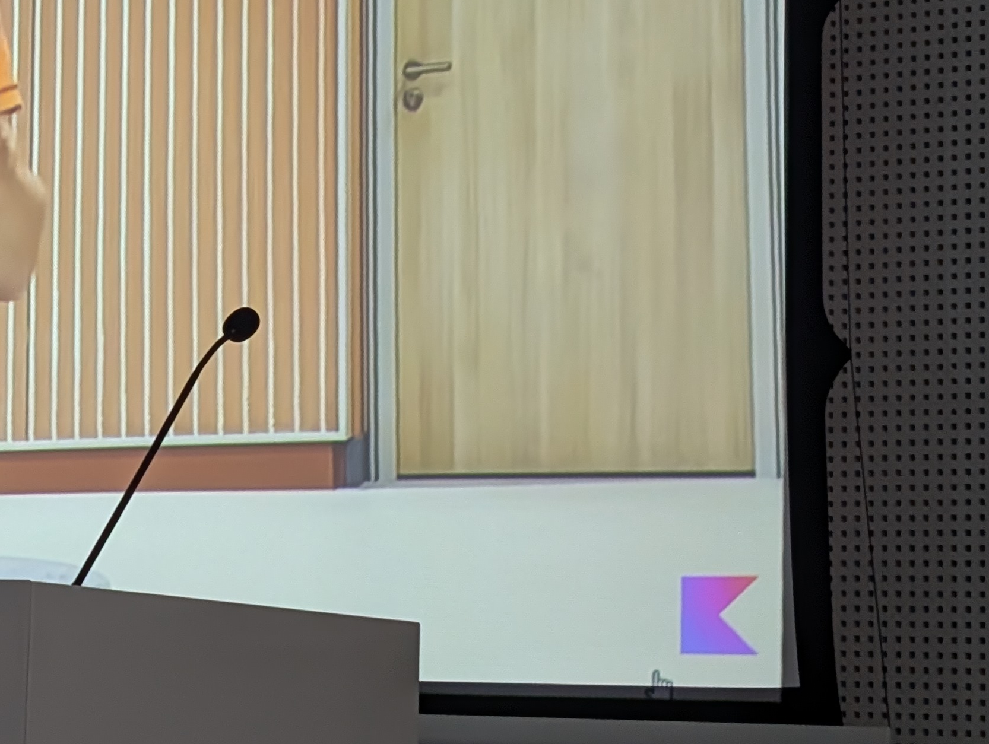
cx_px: -34
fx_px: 3433
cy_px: 128
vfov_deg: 12.3
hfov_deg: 16.0
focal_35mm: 120
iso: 161
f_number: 1.68
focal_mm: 6.9
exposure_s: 1/84.4
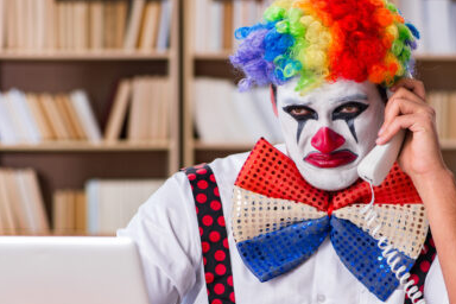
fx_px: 2216
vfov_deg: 7.8
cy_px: 186
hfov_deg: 11.7
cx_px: 272
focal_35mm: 175
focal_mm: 105
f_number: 5
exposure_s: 1/100
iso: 200
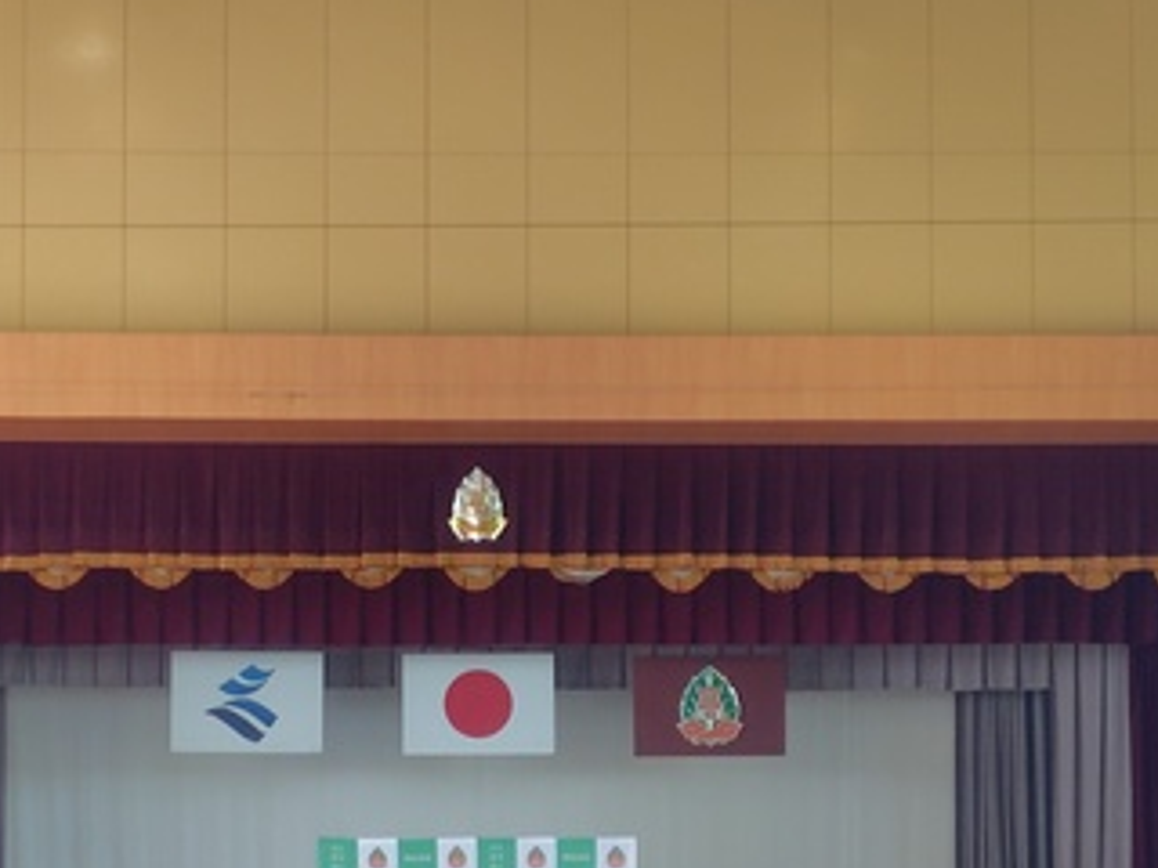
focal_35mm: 46
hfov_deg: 40.9
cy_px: 673
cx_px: 431
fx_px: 1539
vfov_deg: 30.9
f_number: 1.9
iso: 175
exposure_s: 1/60
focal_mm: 5.6
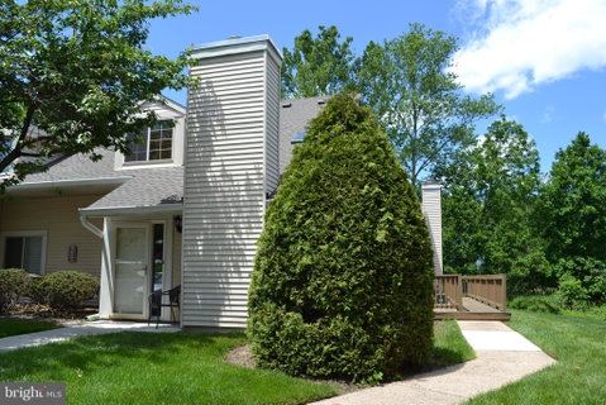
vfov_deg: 48.0
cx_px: 303
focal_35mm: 27
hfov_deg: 67.4
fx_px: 455
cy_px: 202
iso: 100
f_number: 7.1
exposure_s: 1/200
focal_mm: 18
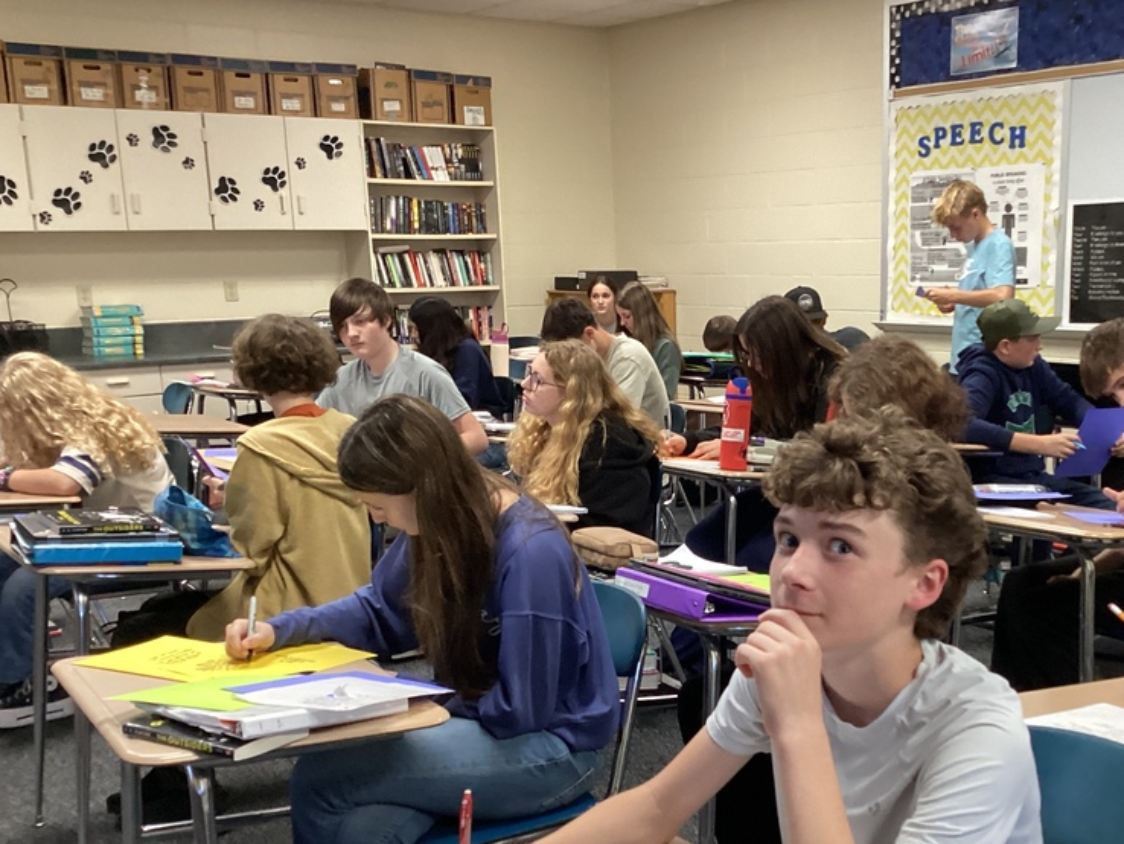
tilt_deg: -12.9
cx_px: 730
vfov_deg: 33.3
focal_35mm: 43
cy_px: 573
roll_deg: +1.2
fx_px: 1397
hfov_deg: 43.4
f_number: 2.4
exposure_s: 1/60
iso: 250
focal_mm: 3.3
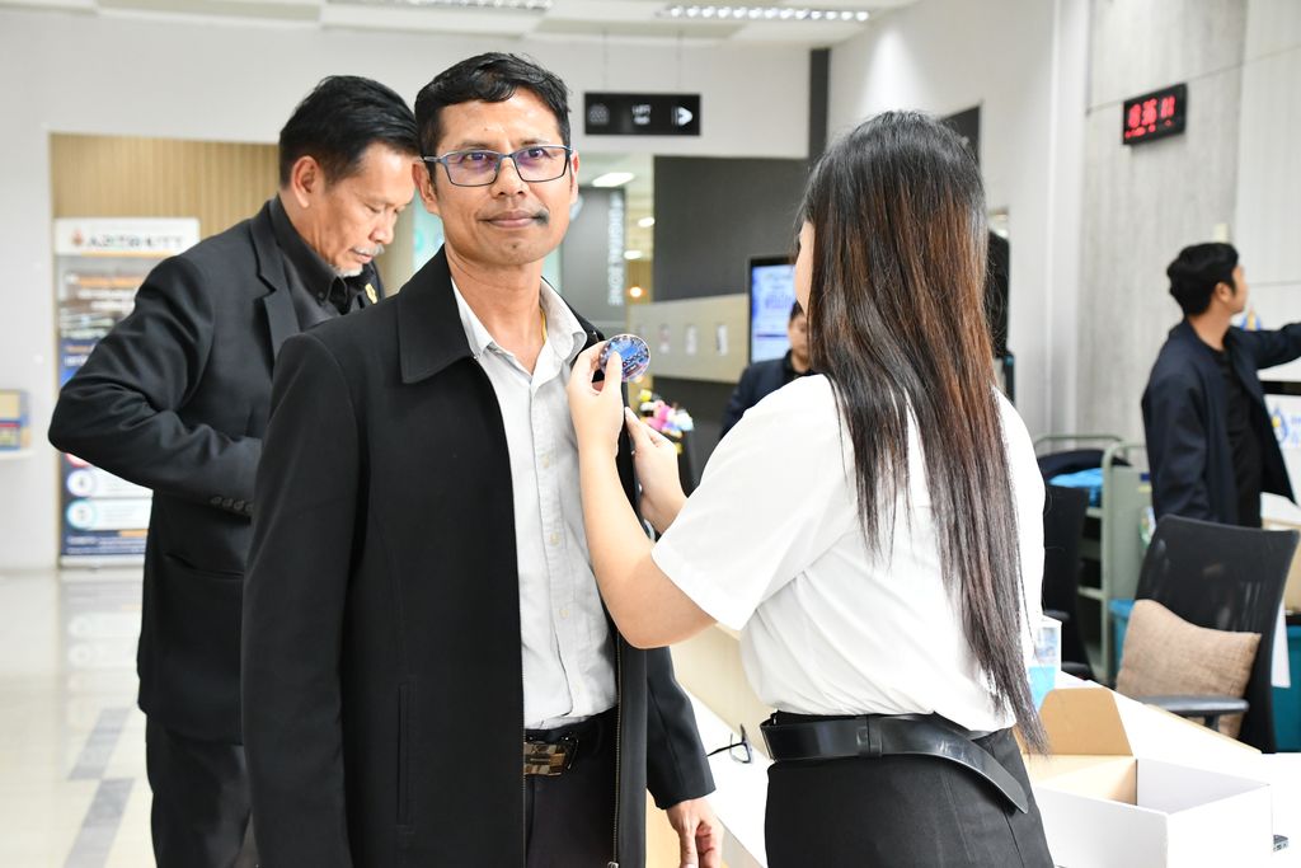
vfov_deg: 26.0
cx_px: 650
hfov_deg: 38.2
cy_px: 434
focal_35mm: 52
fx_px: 1879
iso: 2800
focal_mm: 35
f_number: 4.2
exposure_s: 1/125
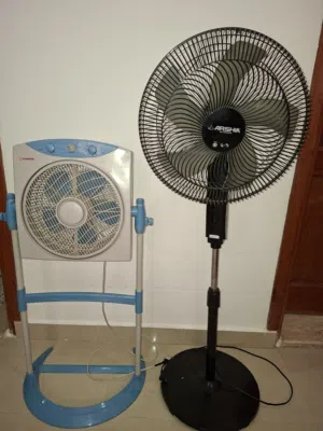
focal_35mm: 23
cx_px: 162
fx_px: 286
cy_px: 216
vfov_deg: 73.9
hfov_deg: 58.9
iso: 250
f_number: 1.8
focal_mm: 5.54
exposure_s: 1/50
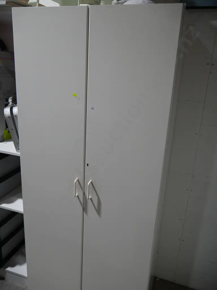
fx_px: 234
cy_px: 145
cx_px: 108
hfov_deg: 49.8
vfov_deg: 63.4
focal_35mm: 28
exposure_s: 1/100
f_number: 3.5
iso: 200
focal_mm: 14
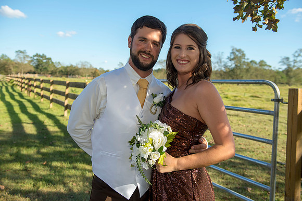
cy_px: 100
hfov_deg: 58.7
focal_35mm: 32
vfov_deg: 41.1
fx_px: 268
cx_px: 151
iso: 200
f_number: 4.5
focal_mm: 32
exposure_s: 1/500
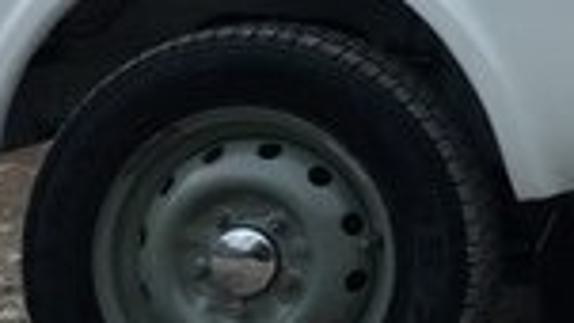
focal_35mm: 133
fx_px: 2025
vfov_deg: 9.0
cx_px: 1137
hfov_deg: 13.8
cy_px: -101
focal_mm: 3.7
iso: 64
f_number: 1.9
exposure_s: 1/884
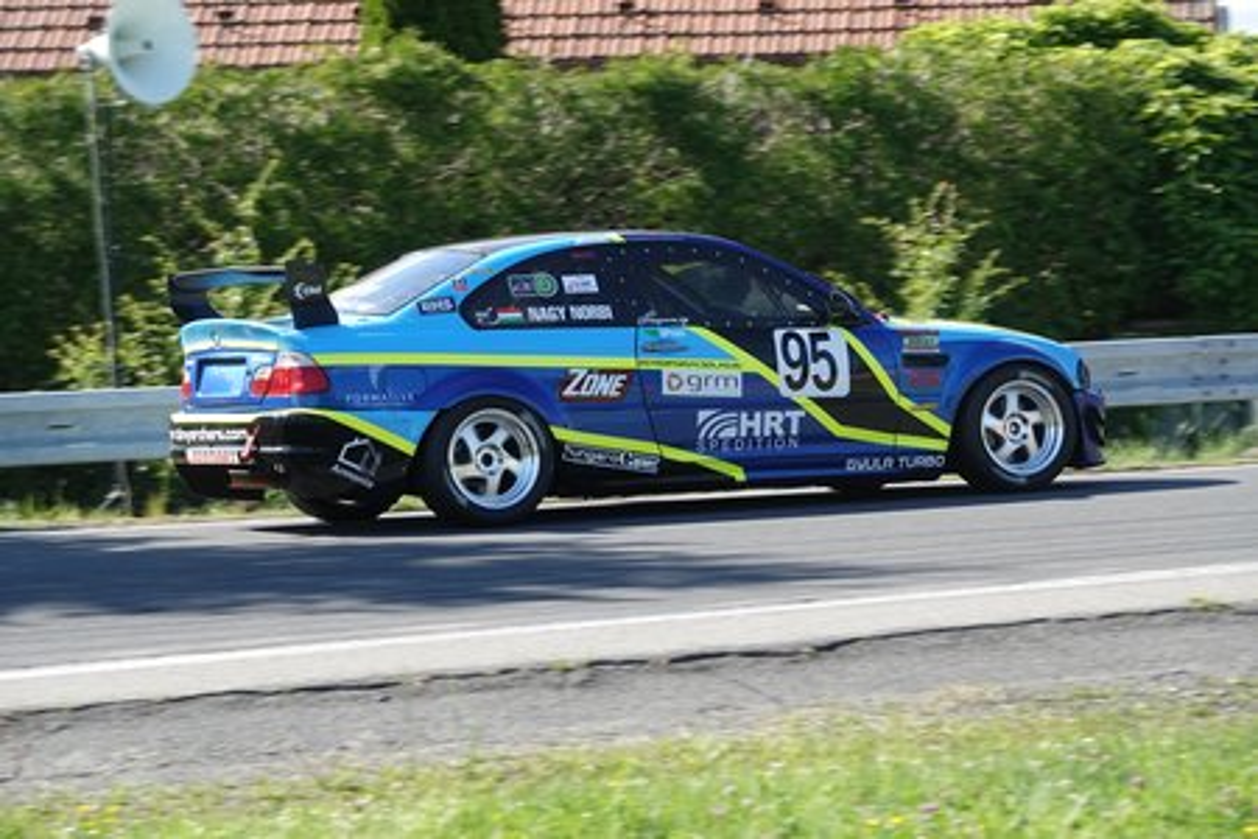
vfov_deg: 9.9
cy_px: 420
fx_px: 4857
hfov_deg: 14.8
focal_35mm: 139
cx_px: 629
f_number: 4
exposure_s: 1/800
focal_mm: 51.14
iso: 250
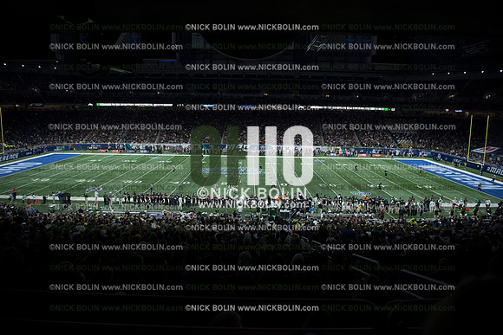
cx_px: 252
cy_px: 168
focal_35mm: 24
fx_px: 335
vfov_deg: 53.2
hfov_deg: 73.7
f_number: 2.8
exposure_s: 1/1250
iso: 1250
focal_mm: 24
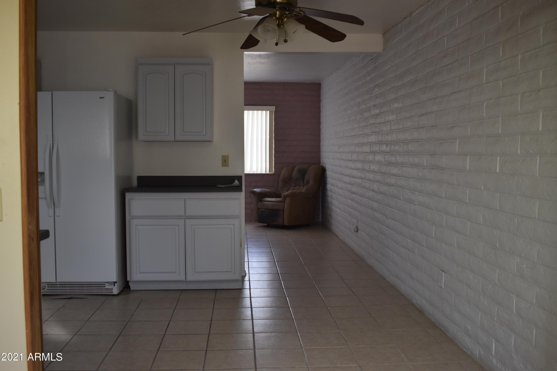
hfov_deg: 55.1
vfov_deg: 38.4
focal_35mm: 34
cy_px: 186
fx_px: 534
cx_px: 278
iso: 720
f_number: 3.8
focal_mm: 23
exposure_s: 1/250
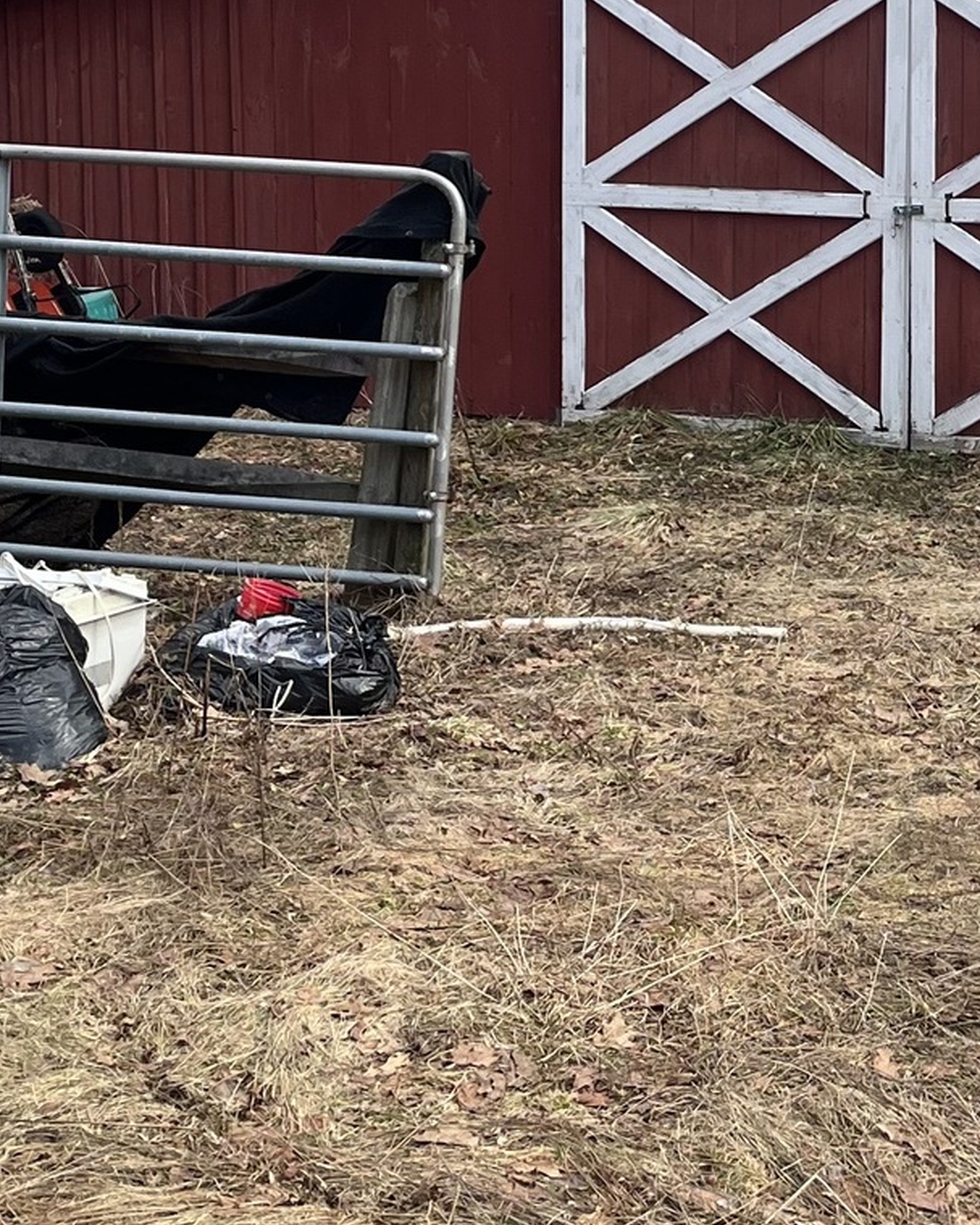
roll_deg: -1.5
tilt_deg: -3.3
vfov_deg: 24.4
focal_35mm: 77
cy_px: 274
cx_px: 810
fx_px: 2792
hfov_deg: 19.7
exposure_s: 1/1028
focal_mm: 5.1
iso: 50
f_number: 1.6
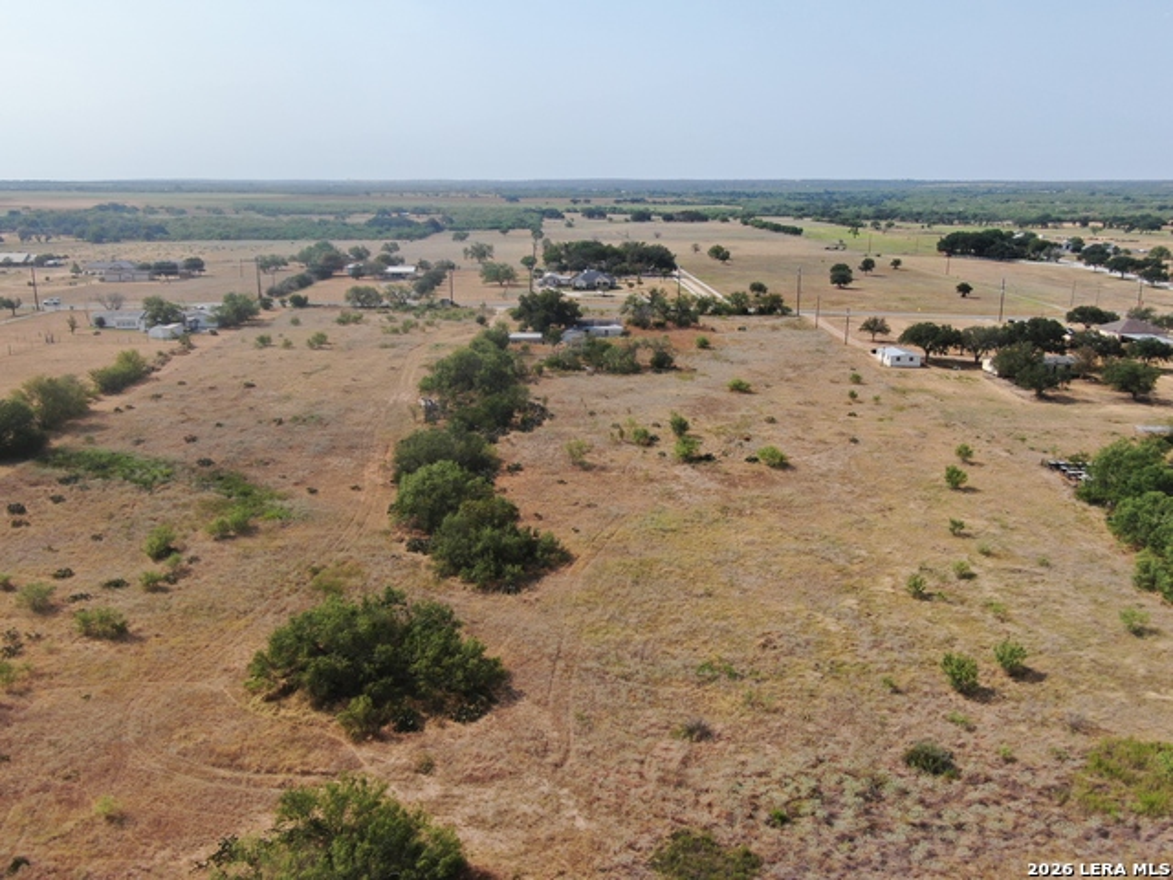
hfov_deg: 58.4
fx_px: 1050
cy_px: 440
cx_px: 586
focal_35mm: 31
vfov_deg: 45.4
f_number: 3.1
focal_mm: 5.33
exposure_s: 1/1000
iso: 100
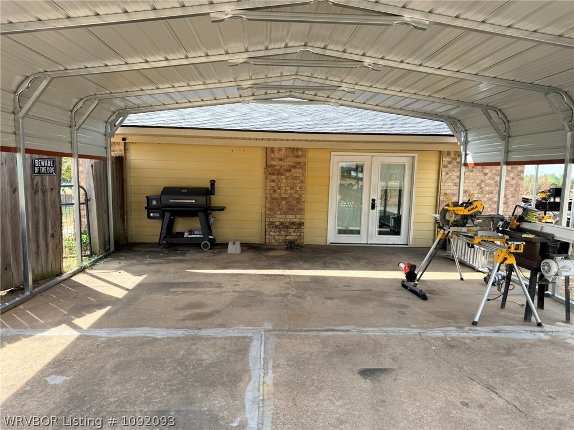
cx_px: 287
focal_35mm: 24
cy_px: 215
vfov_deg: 56.8
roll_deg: -1.0
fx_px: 398
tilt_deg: -6.1
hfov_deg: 71.6
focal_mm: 6.76
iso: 80
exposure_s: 1/757
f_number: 1.78
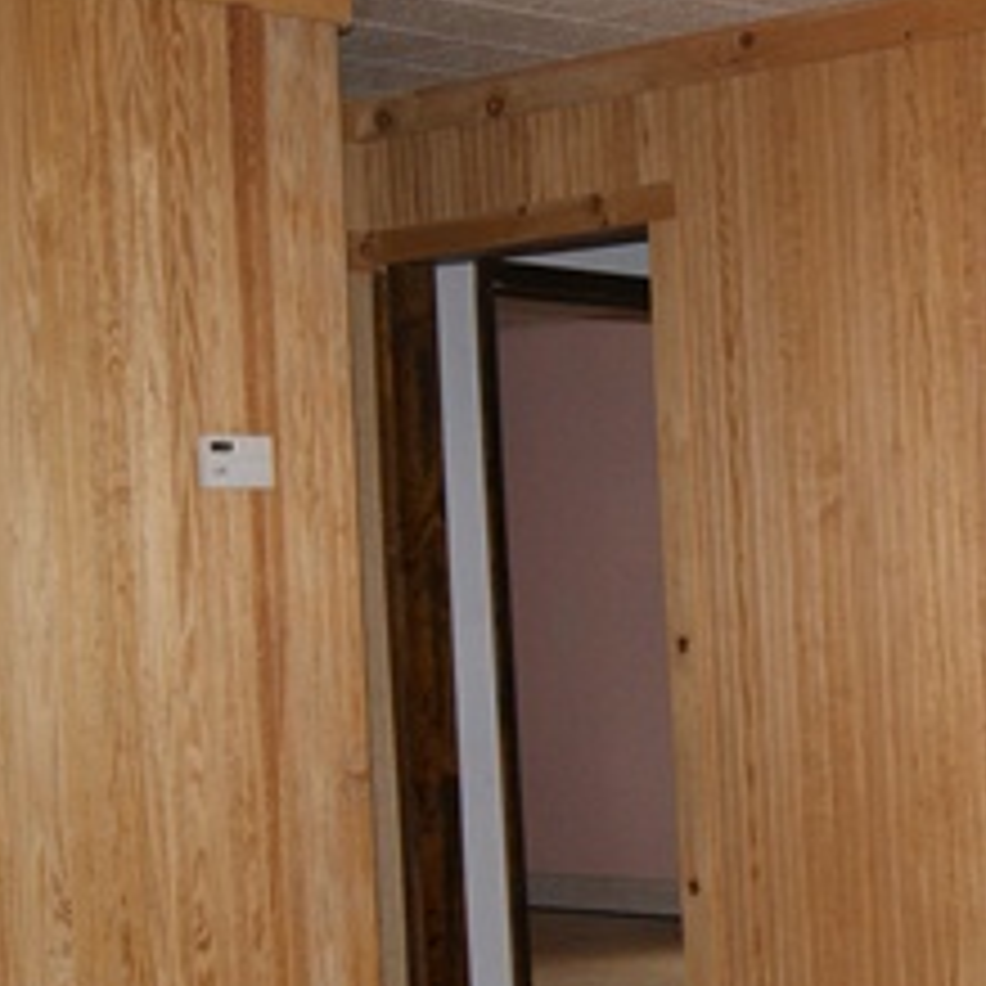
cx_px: 1063
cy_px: 716
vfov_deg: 21.0
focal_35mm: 82
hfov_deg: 20.2
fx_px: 2643
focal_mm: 22
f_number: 5.6
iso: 400
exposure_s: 1/60
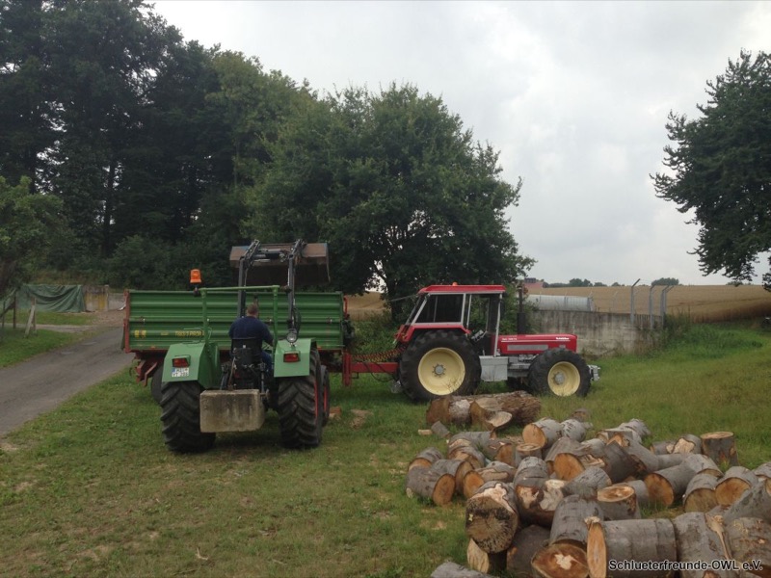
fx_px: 735
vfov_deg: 42.9
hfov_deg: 55.4
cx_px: 386
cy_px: 289
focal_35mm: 33
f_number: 2.4
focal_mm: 4.13
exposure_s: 1/861
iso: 50
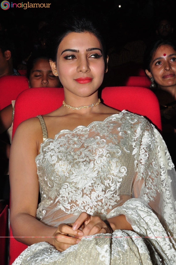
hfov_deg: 17.4
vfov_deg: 26.0
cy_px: 132
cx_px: 88
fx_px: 574
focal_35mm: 78
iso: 400
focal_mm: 52
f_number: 14
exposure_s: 1/125
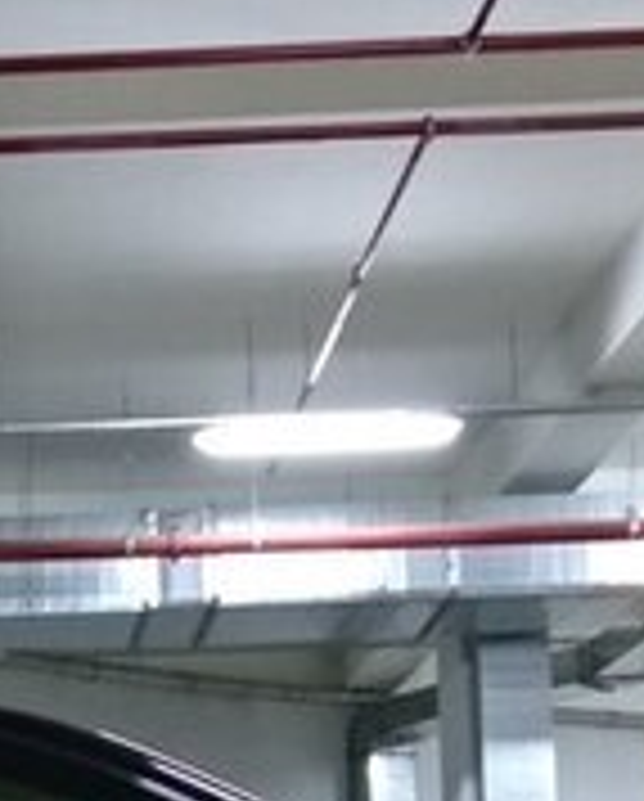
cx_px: -189
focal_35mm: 94
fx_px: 2234
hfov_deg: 15.6
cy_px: 1006
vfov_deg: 19.0
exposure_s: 1/17
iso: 1600
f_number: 2.2
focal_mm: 3.81
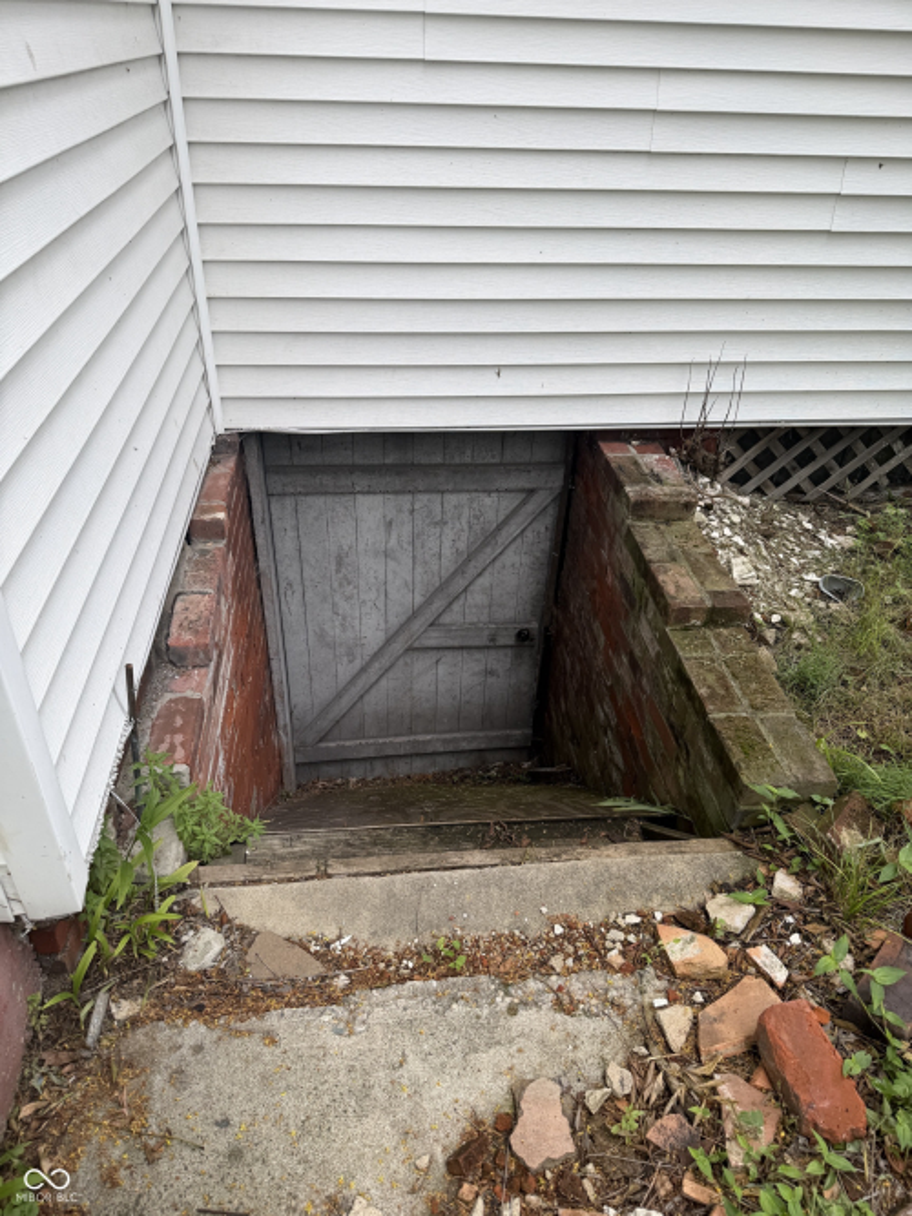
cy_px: 608
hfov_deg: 56.8
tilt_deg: -33.8
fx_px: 843
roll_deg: -2.0
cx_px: 456
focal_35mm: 24
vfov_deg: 71.6
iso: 80
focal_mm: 6.76
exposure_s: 1/539
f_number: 1.78
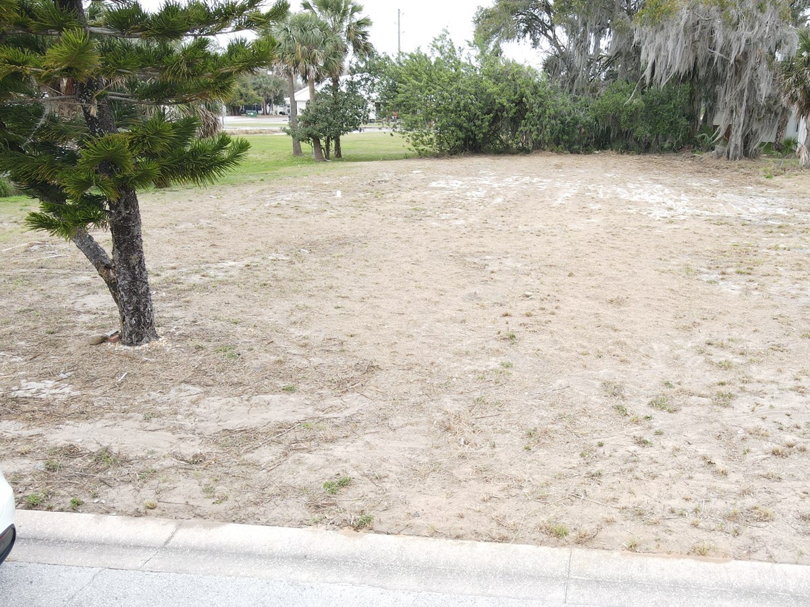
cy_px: 359
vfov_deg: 44.0
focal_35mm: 32
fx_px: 749
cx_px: 518
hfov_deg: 56.0
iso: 100
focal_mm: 4.5
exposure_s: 1/30
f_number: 2.8
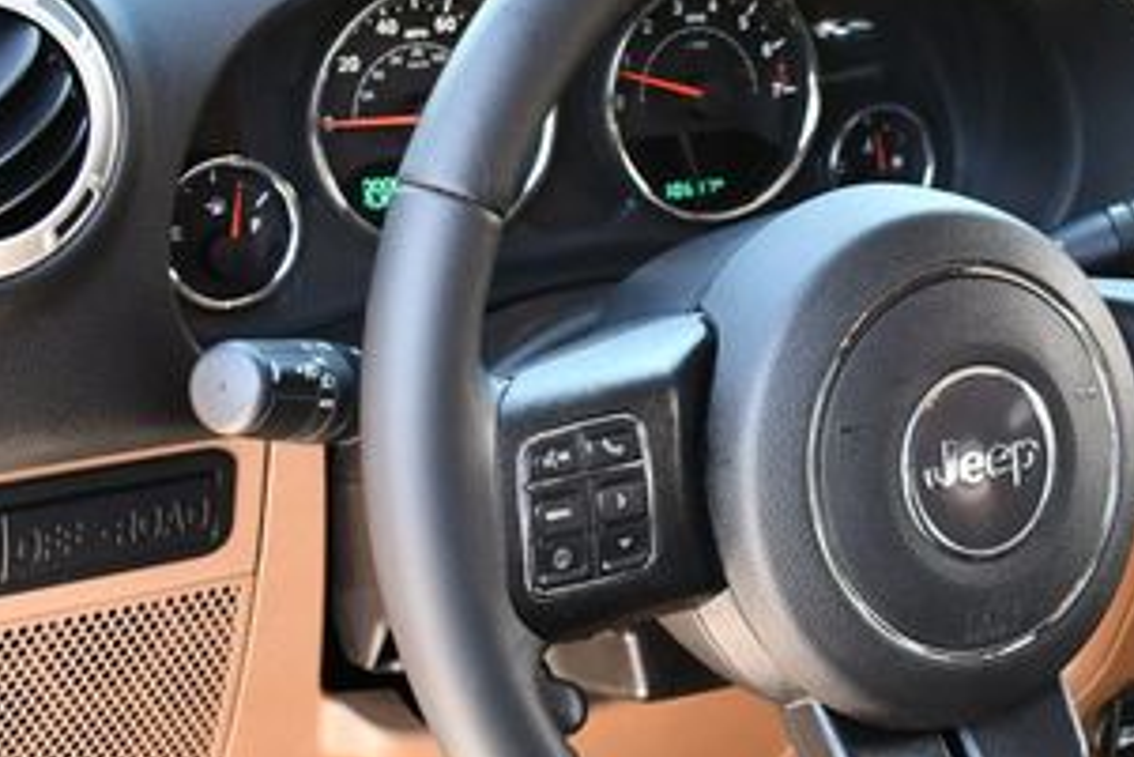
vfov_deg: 16.1
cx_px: 980
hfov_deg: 23.4
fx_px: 2679
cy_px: 365
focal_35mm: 85
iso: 800
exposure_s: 1/250
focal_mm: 20
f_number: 3.8
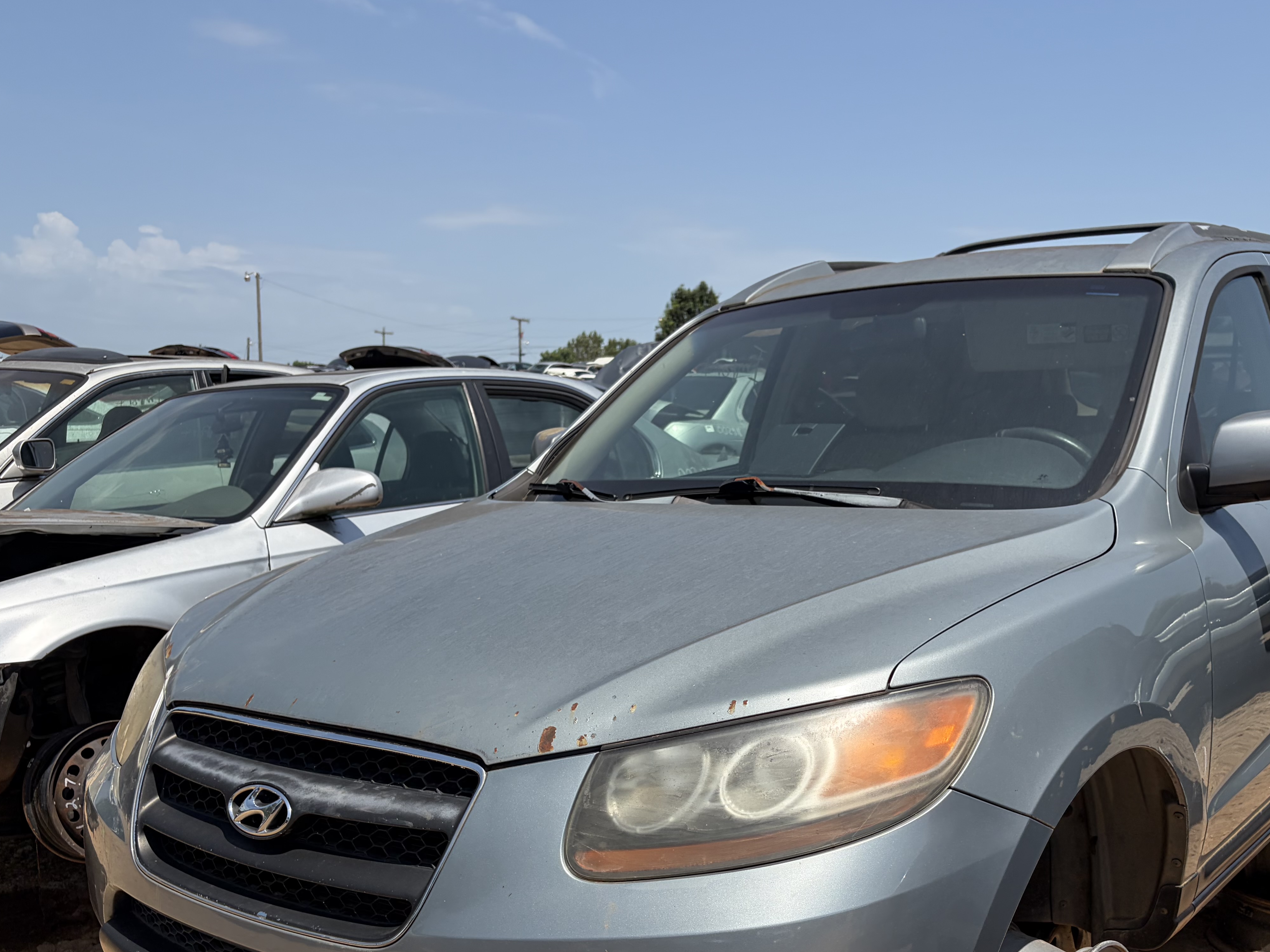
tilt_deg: -7.9
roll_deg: -0.4
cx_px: 692
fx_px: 1357
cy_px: 665
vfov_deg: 38.0
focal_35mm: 37
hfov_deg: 50.1
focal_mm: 5.96
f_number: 1.6
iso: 64
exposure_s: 1/5814
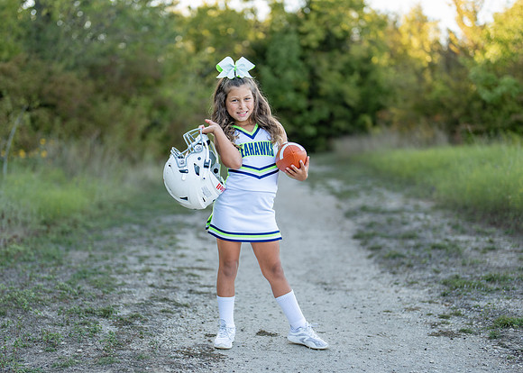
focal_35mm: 64
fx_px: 955
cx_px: 238
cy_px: 224
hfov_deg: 30.6
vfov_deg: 22.1
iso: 100
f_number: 1.2
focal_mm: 50
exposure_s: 1/640
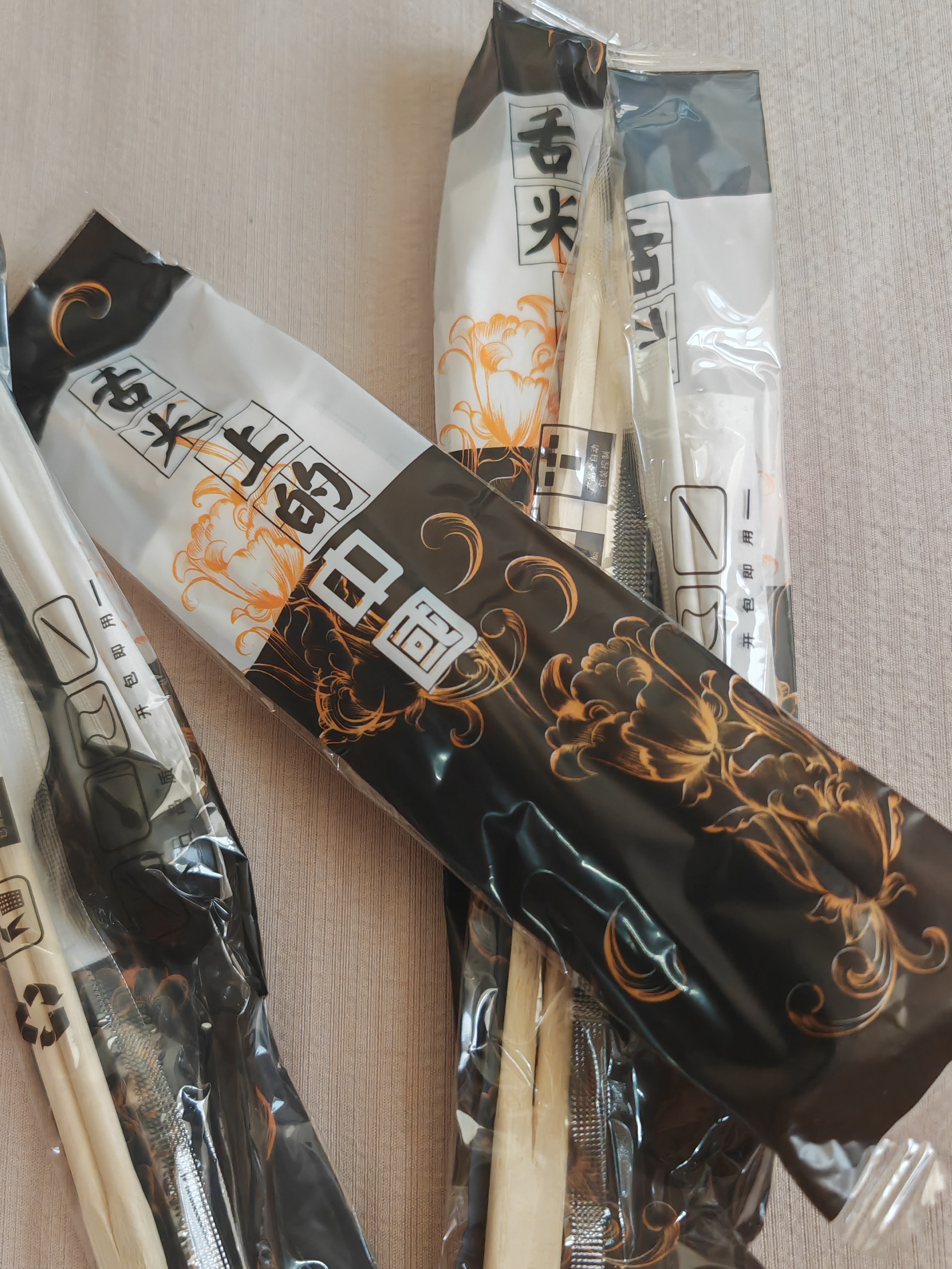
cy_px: 644
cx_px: 387
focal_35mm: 34
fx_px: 1247
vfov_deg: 54.0
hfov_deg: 41.6
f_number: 1.6
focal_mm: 7.62
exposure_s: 1/110
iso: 1250
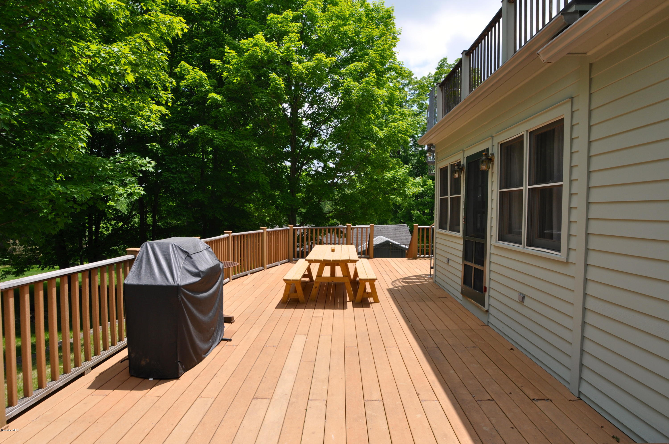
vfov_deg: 59.4
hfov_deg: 81.3
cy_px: 222
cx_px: 334
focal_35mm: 21
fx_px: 390
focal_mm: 14
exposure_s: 1/350
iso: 200
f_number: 9.5
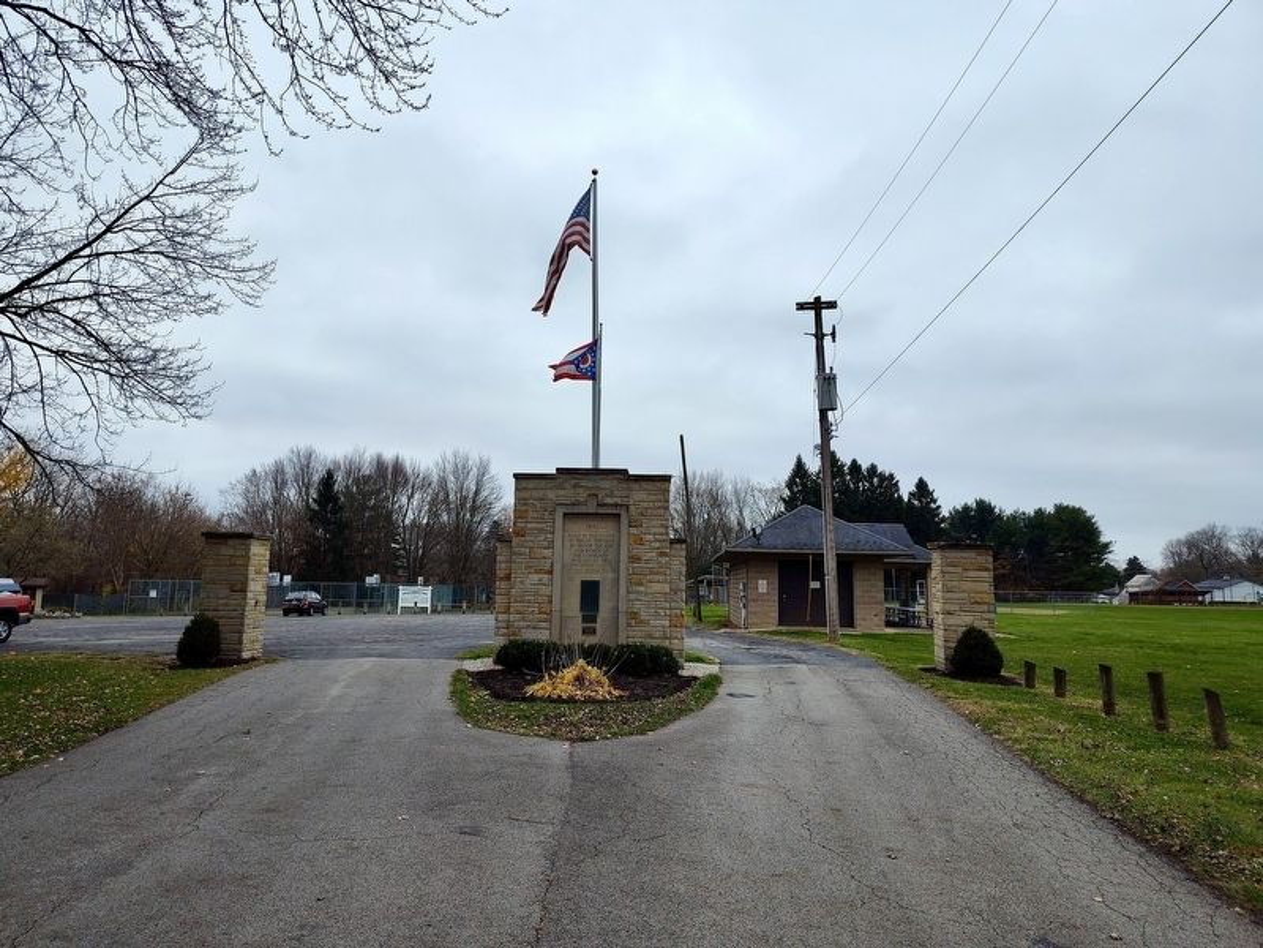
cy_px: 474
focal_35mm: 23
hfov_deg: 73.9
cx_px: 632
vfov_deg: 58.9
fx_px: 839
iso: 100
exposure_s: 1/536
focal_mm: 5.56
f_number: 1.8
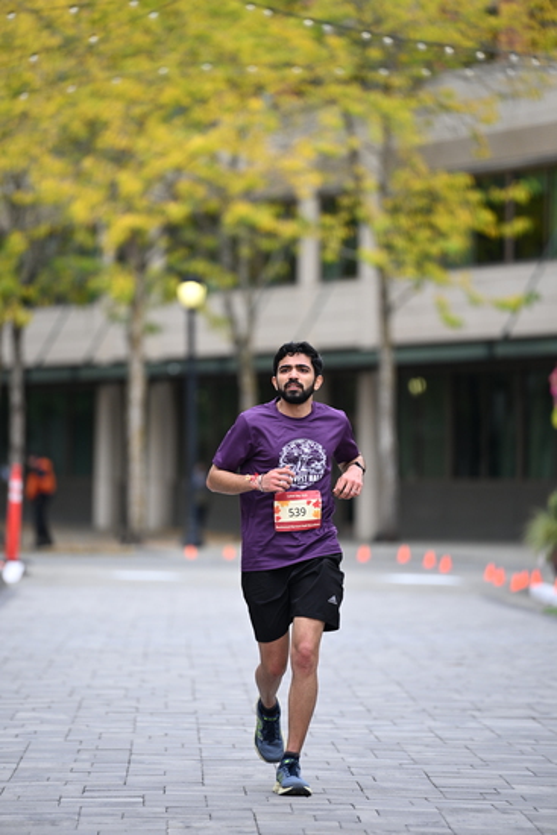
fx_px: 4638
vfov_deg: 10.3
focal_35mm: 200
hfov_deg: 6.9
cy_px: 418
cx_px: 278
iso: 640
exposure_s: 1/2000
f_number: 2.8
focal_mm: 200
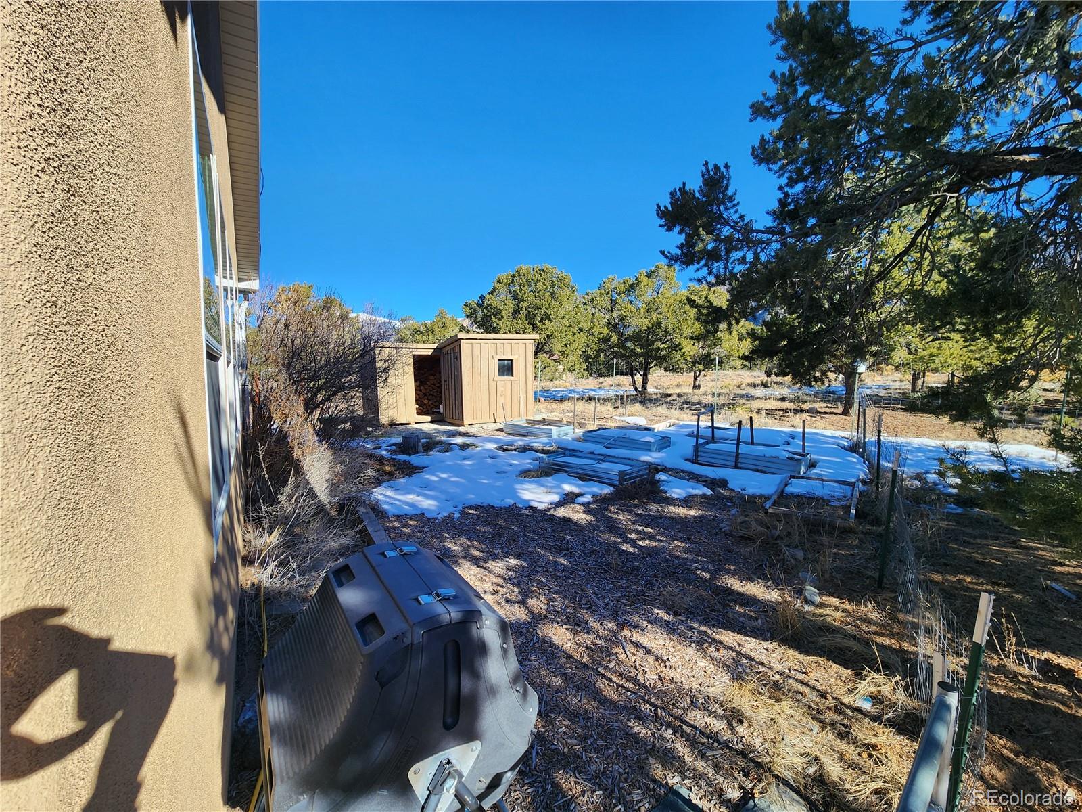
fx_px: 406
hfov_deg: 106.2
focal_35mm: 13
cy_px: 406
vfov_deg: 89.9
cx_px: 541
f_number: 2.2
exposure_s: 1/895
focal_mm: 2.2
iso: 50
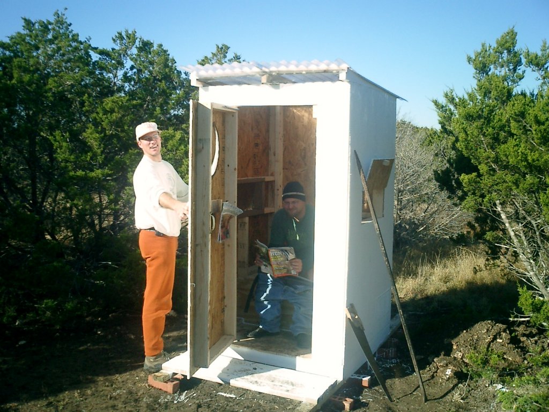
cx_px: 274
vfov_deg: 39.7
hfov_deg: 51.4
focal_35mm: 36
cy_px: 206
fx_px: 571
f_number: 3.2
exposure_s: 1/800
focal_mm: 7.5
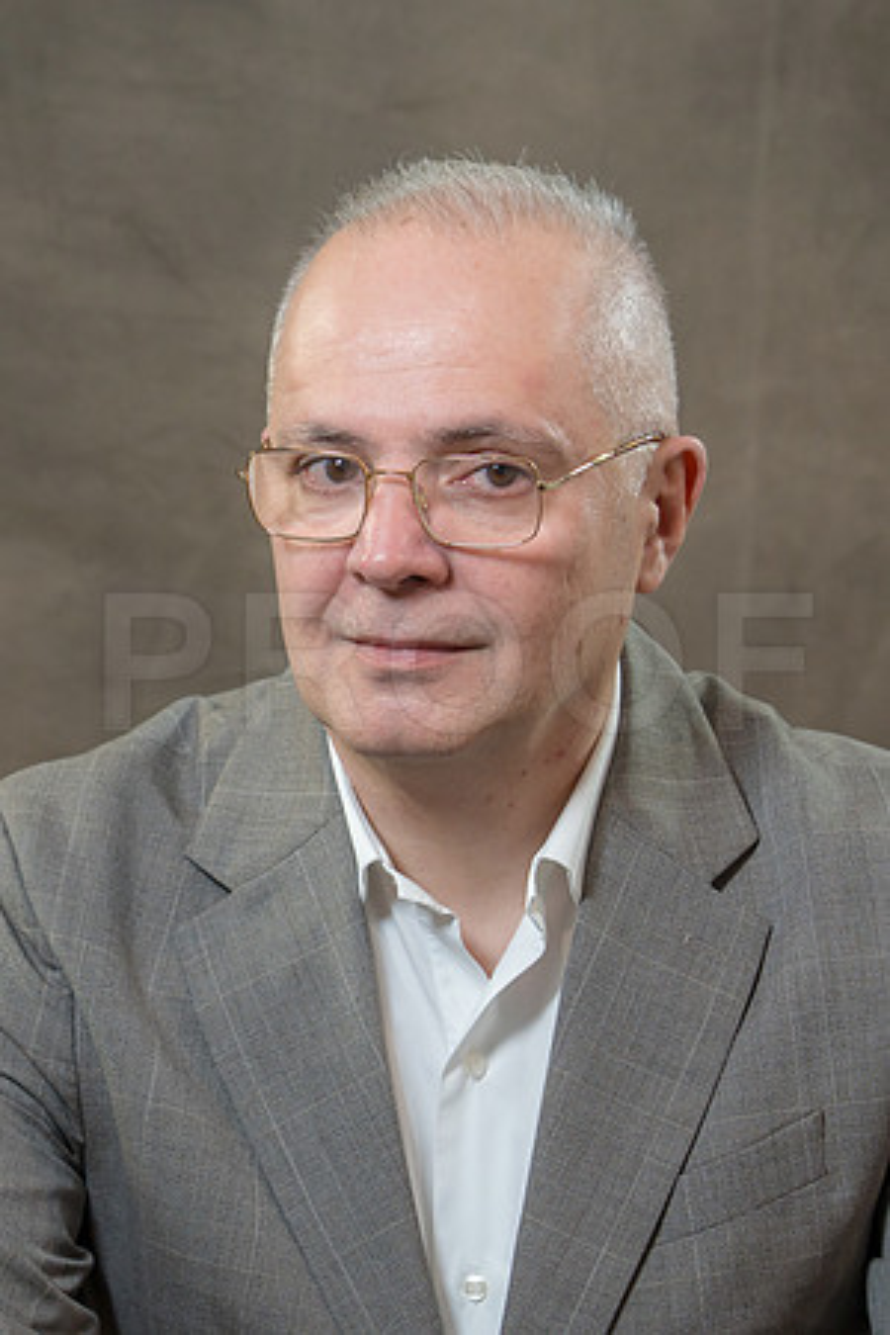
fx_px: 6625
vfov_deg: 11.5
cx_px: 342
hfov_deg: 7.7
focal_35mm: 179
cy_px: 848
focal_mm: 81
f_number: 4.5
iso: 250
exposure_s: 1/100
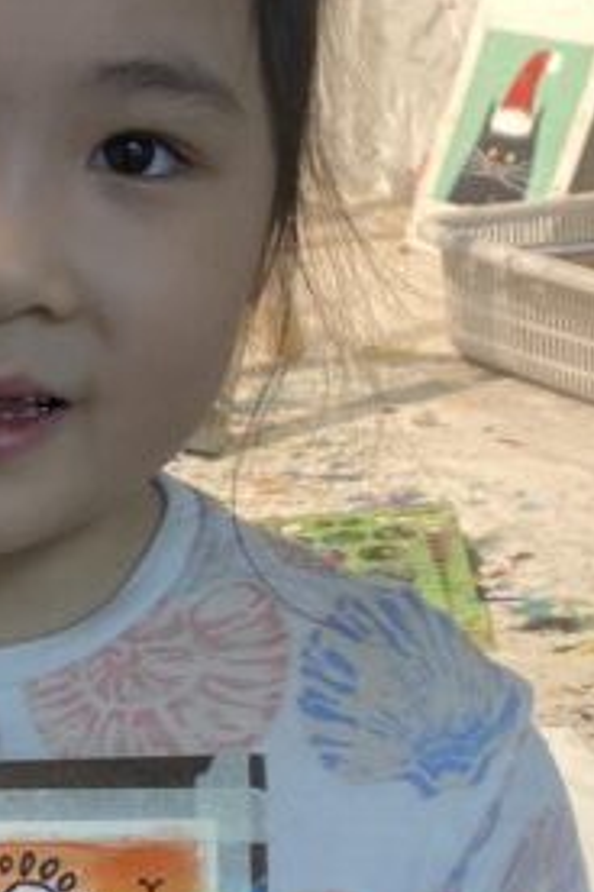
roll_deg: +0.4
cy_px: 902
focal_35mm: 98
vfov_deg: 20.1
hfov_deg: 13.8
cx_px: 36
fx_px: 2425
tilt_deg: -25.9
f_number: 1.8
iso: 64
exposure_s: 1/100
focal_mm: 4.25
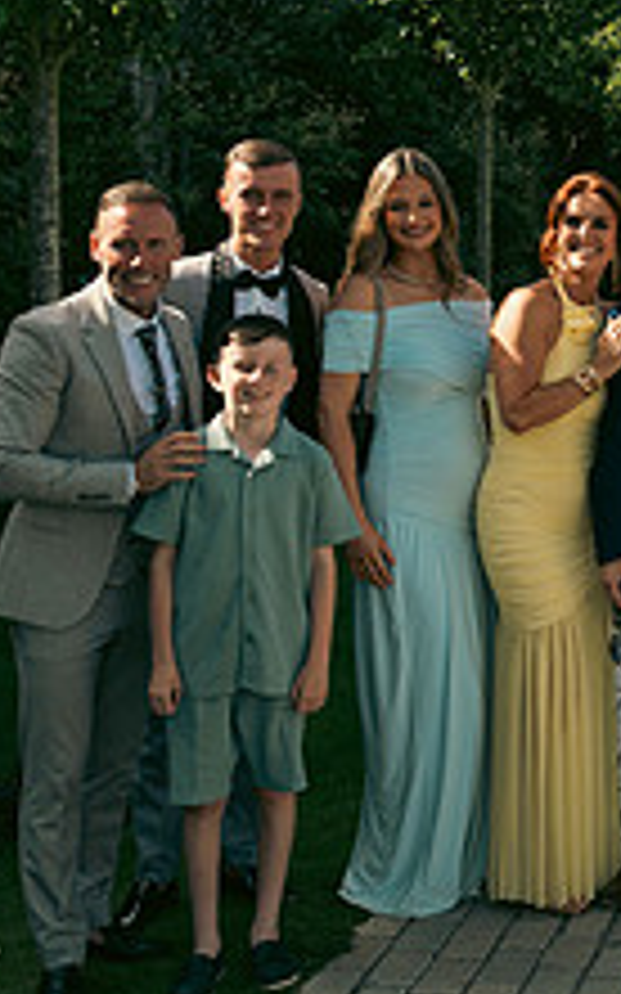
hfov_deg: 14.5
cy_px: 344
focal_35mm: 83
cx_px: 981
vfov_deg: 24.8
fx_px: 2249
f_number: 5.6
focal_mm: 31
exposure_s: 1/500
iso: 200
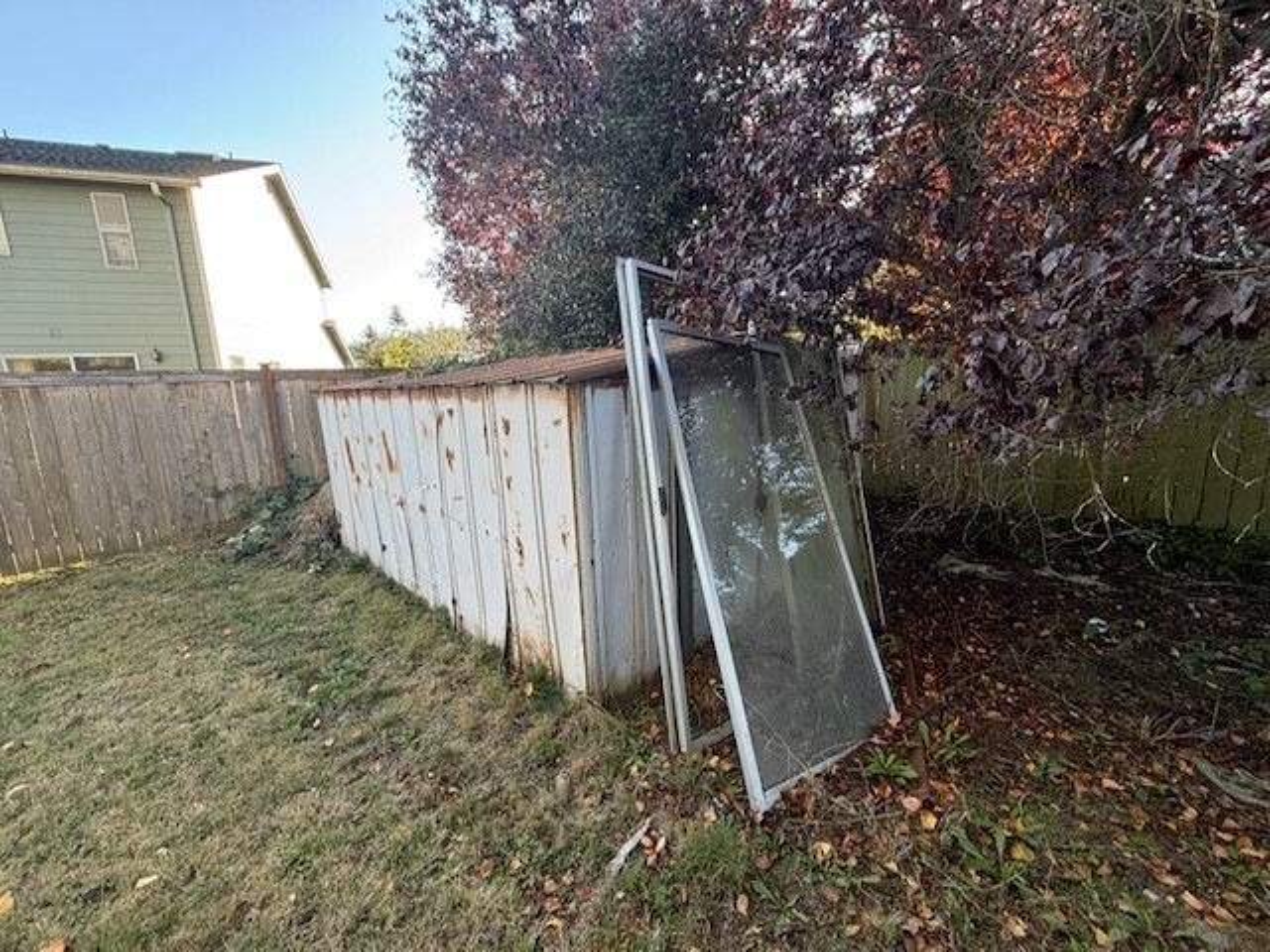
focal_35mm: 14
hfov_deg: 102.1
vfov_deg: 85.7
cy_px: 476
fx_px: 514
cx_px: 635
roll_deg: +1.6
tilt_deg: -10.0
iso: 80
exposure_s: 1/121
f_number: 2.2
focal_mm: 2.22
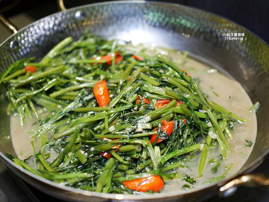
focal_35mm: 50
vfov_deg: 29.1
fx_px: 389
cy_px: 101
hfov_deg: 38.2
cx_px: 134
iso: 200
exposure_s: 1/80
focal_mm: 25
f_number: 1.8
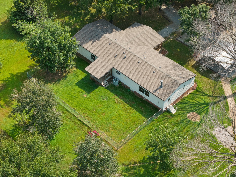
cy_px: 88
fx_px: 477
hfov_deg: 27.8
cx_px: 118
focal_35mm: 70
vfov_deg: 21.0
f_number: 2.8
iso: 100
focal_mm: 19.4
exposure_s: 1/730
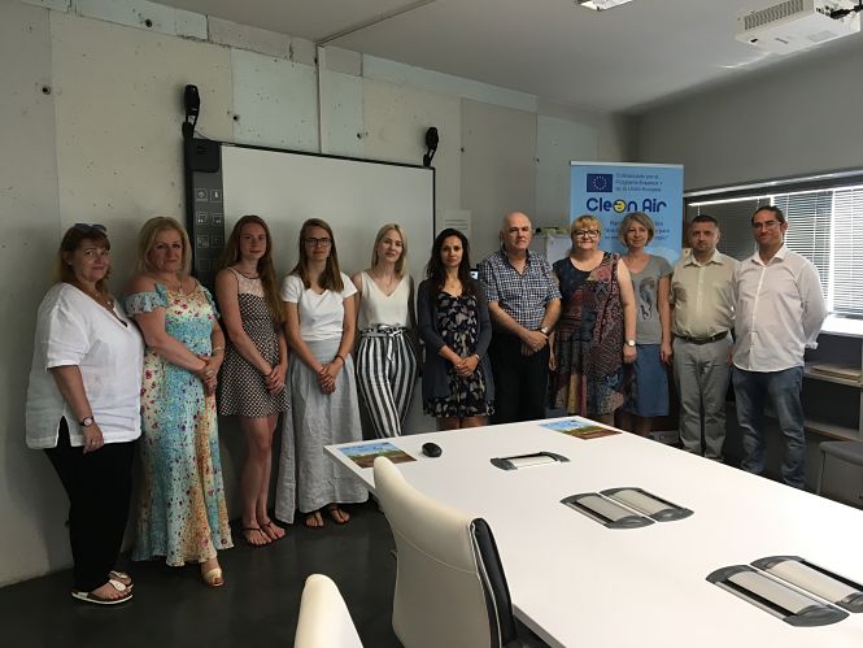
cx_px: 432
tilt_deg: -5.2
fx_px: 723
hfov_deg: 61.7
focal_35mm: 29
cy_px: 324
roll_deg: +1.0
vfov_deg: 48.2
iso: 32
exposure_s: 1/33
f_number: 2.2
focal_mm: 4.15
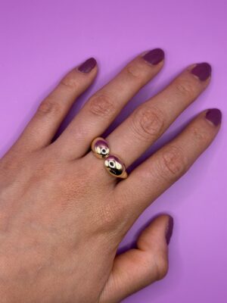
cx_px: 114
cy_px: 152
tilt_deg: -87.1
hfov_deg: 30.3
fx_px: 420
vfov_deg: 39.7
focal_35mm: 48
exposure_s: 1/248
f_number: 1.78
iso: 64
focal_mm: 6.76
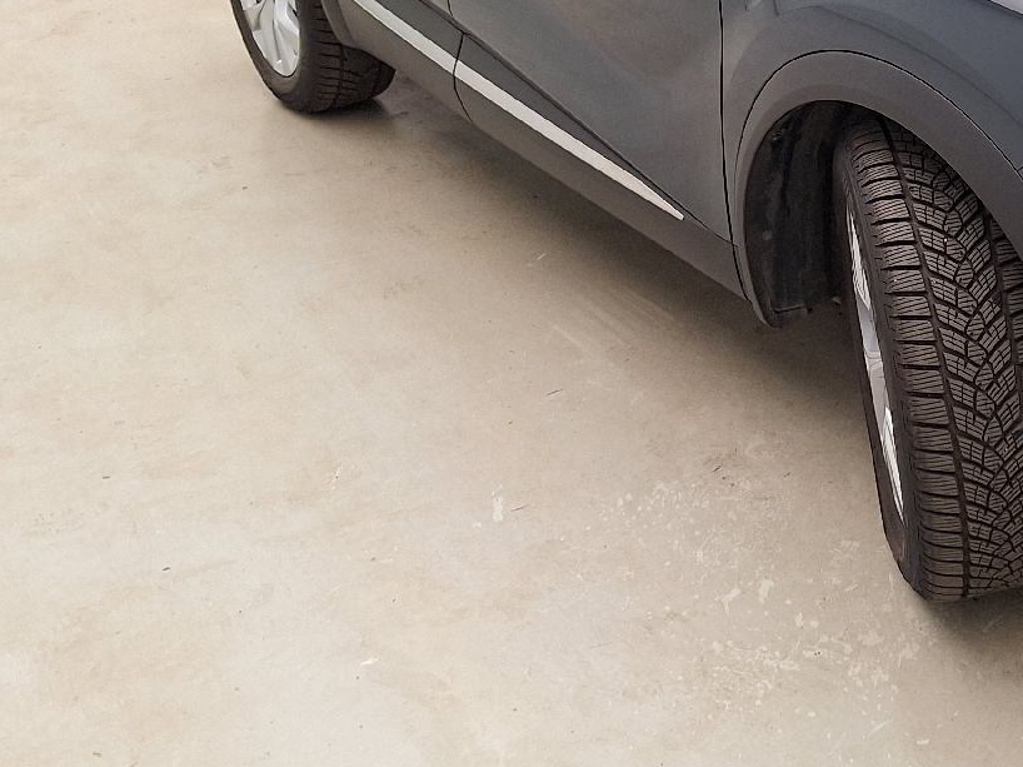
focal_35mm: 54
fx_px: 1595
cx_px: 1063
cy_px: 30
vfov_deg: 25.9
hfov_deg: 32.2
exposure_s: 1/100
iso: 50
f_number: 1.8
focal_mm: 5.54
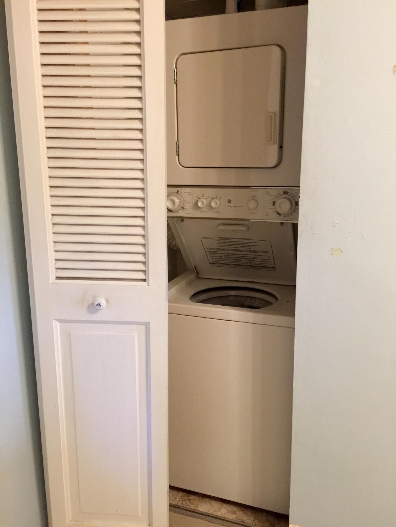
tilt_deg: -13.5
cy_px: 264
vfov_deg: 61.7
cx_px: 198
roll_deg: +0.3
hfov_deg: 48.2
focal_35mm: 29
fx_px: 442
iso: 125
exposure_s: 1/15
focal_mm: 4.15
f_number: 2.2
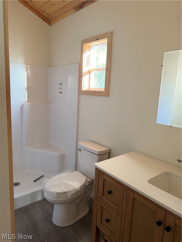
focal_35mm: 24
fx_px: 168
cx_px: 91
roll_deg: -3.6
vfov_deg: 71.6
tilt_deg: -9.6
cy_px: 121
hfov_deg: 56.8
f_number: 1.78
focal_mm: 6.76
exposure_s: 1/71
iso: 200
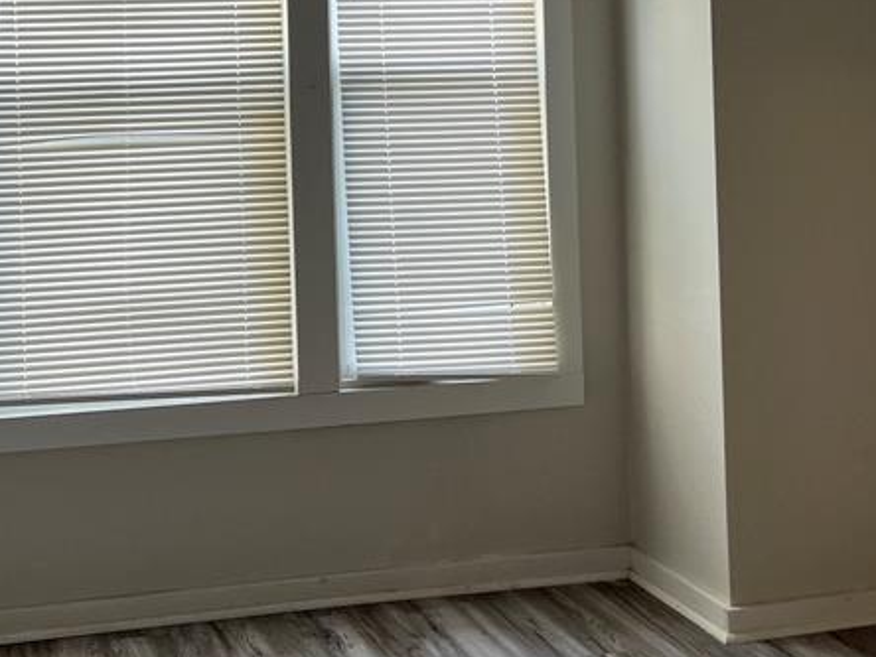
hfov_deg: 31.1
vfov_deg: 23.5
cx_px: 142
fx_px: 1518
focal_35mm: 60
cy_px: 18
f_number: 1.6
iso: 80
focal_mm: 5.1
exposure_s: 1/60
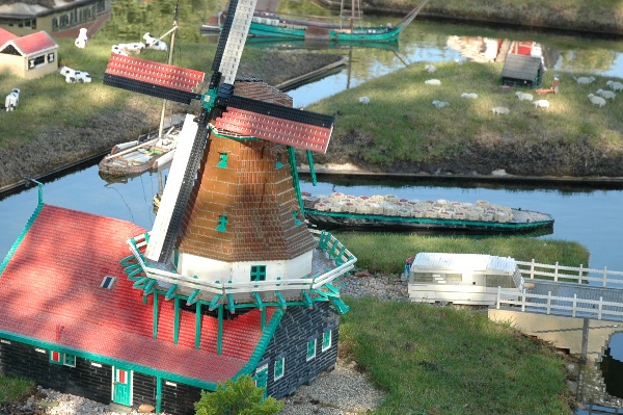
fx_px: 1660
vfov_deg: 14.2
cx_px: 244
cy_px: 177
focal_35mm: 96
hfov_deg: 21.2
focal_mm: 48
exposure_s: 1/160
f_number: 4.5
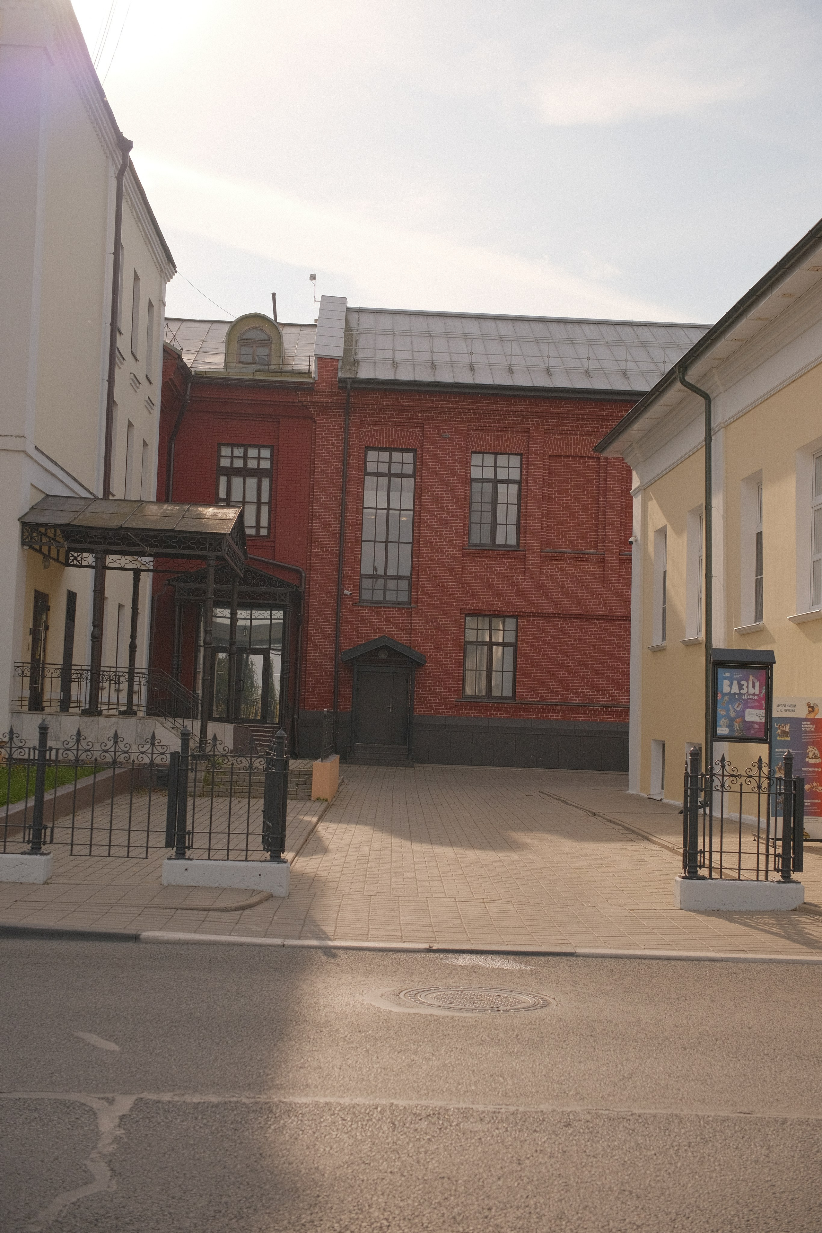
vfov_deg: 43.6
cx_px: 411
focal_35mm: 45
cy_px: 616
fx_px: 1541
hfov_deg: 29.9
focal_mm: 29.9
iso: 640
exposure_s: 1/3000
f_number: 4
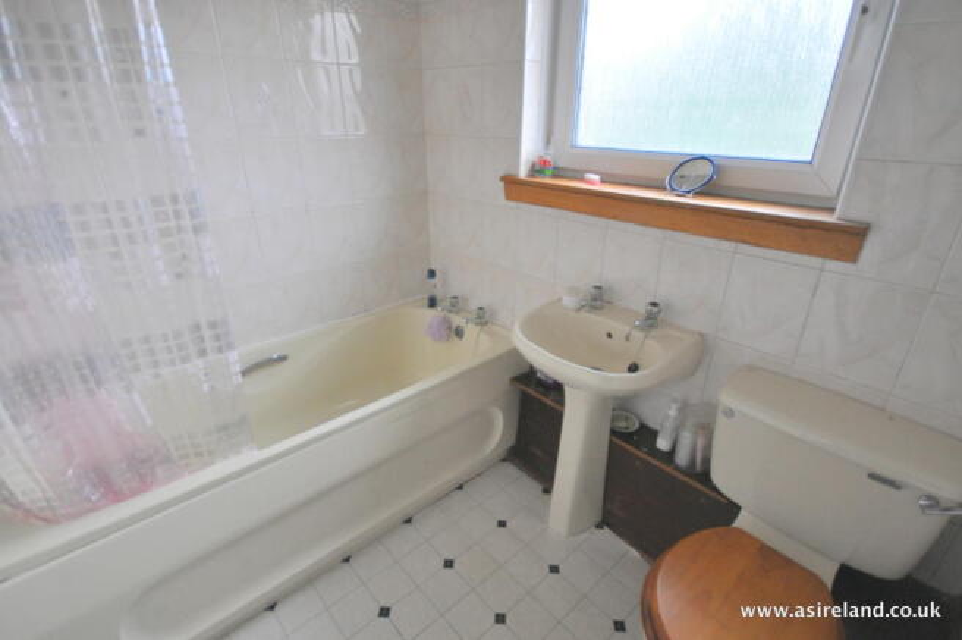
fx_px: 400
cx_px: 481
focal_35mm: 15
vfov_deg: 77.2
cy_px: 320
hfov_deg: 100.4
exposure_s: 1/50
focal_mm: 10
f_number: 4
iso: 800
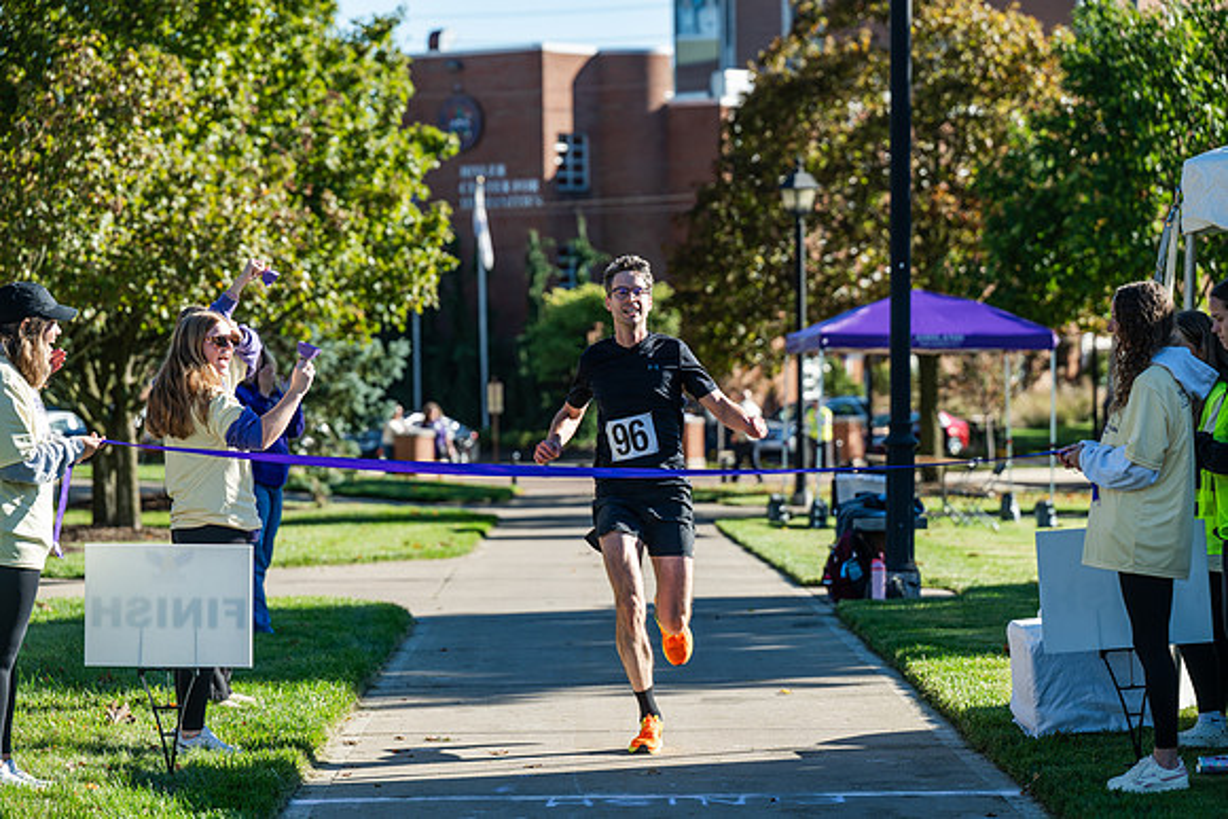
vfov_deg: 12.5
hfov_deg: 18.6
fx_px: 3753
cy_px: 410
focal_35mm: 110
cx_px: 614
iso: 50
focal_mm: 110
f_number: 3.5
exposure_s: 1/320
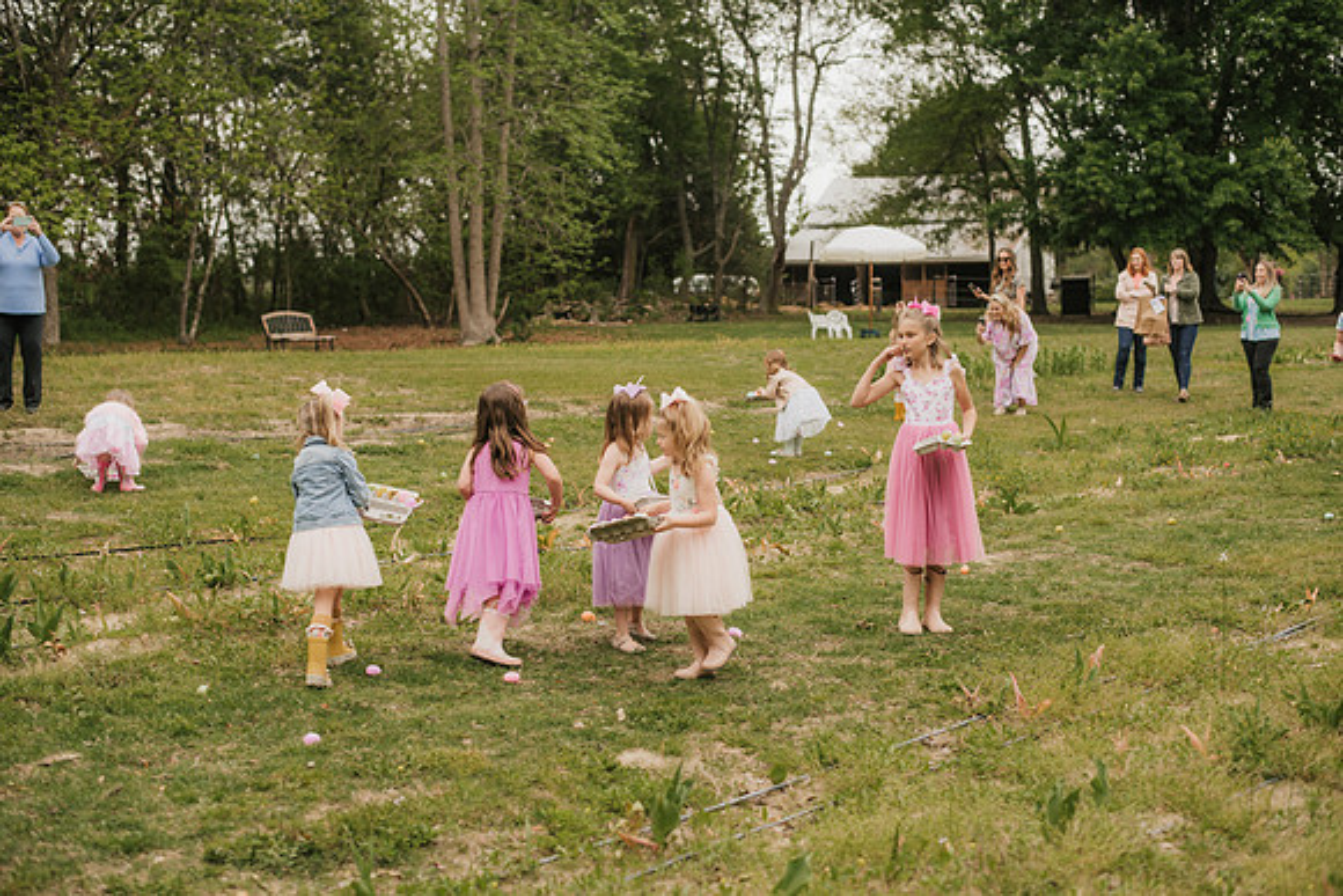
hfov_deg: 39.6
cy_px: 448
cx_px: 672
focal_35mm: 50
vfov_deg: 27.0
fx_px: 1866
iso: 100
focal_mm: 50
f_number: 2.8
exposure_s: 1/200
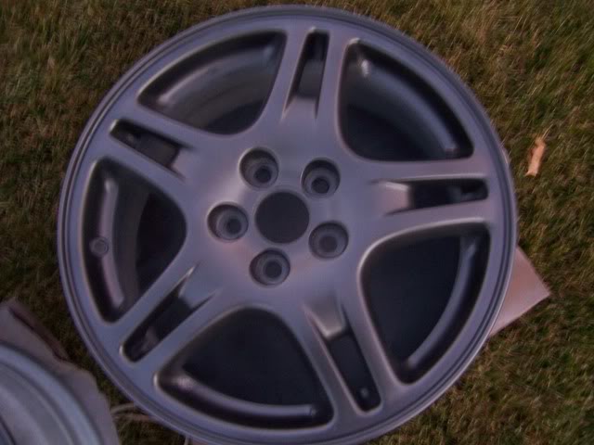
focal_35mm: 36
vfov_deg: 39.7
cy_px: 222
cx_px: 297
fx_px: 618
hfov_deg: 51.4
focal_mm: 6
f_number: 3
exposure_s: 1/8
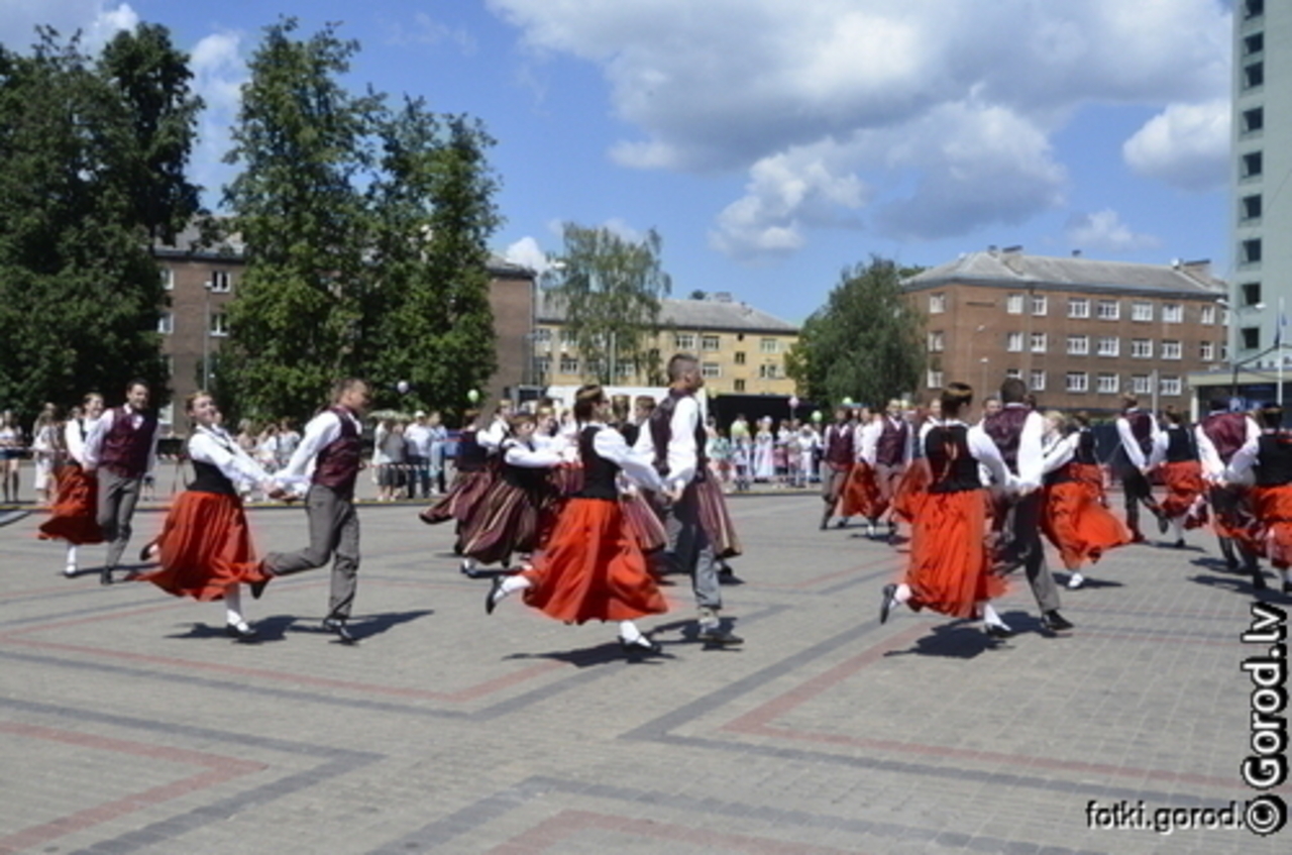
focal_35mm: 36
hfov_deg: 53.2
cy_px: 428
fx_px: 1289
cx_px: 646
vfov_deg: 36.7
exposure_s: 1/320
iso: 1000
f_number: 22
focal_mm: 24
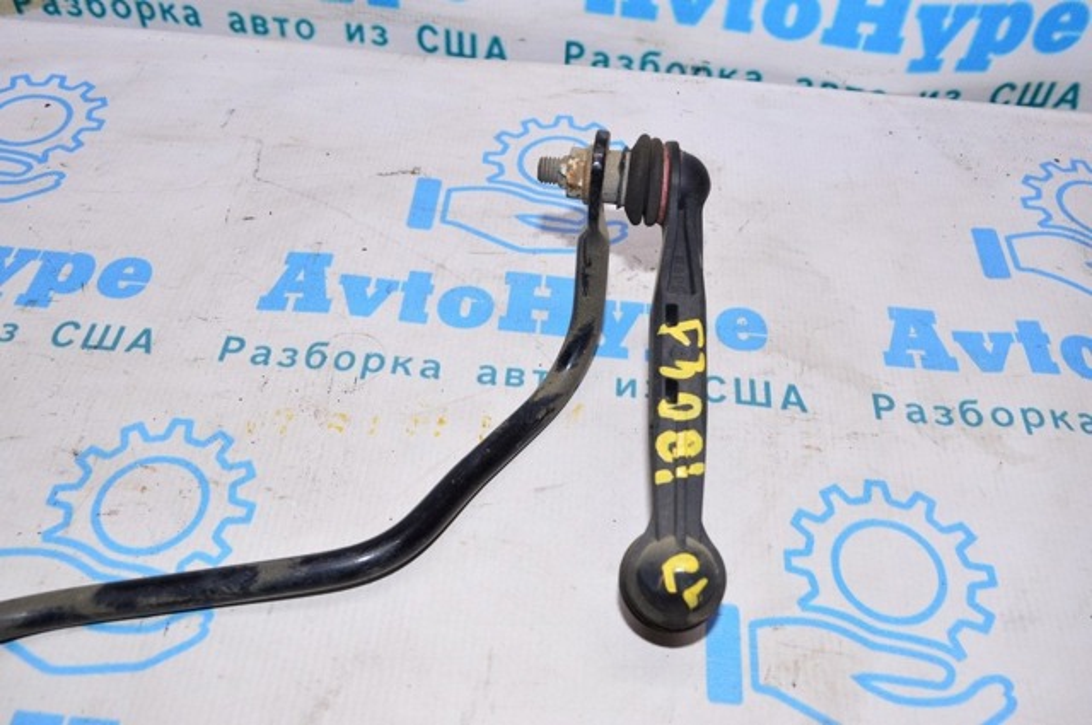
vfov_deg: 39.9
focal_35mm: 33
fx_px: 1000
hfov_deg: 57.3
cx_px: 546
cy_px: 362
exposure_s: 1/200
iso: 1600
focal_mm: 22
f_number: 8
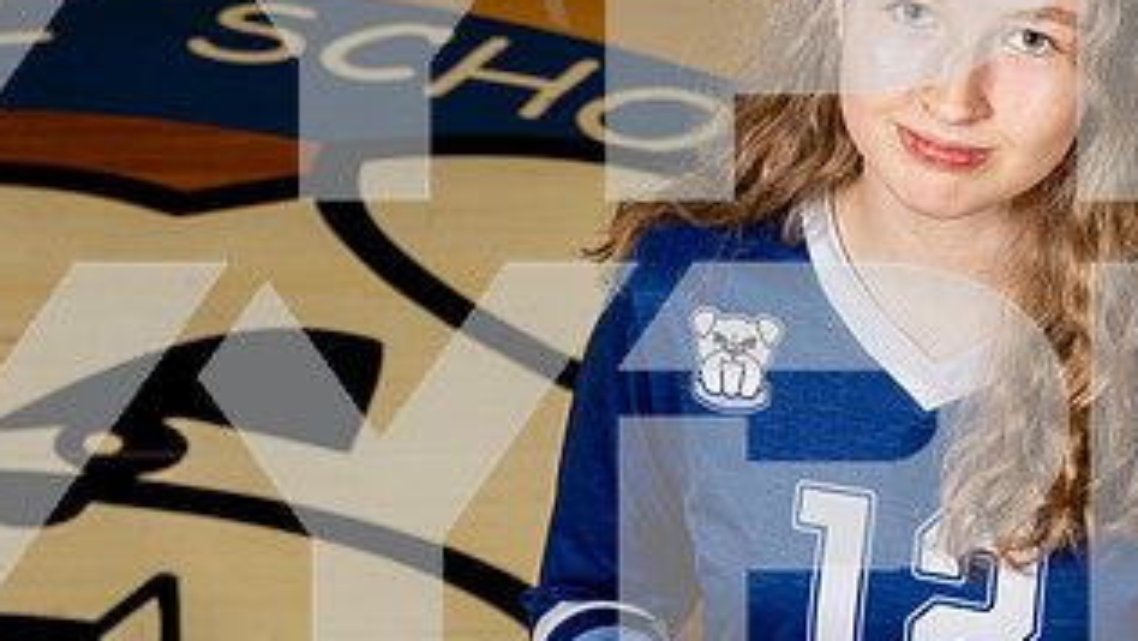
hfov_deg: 16.5
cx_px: 442
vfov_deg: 9.3
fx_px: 3924
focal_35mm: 130
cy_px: 472
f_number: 7.1
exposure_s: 1/250
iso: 400
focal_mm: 58
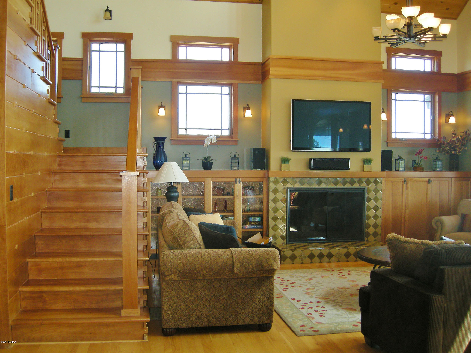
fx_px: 476
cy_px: 176
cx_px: 236
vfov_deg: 40.7
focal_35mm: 35
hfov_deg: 52.6
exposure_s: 1/57.5
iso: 142
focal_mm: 7.5
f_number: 2.7
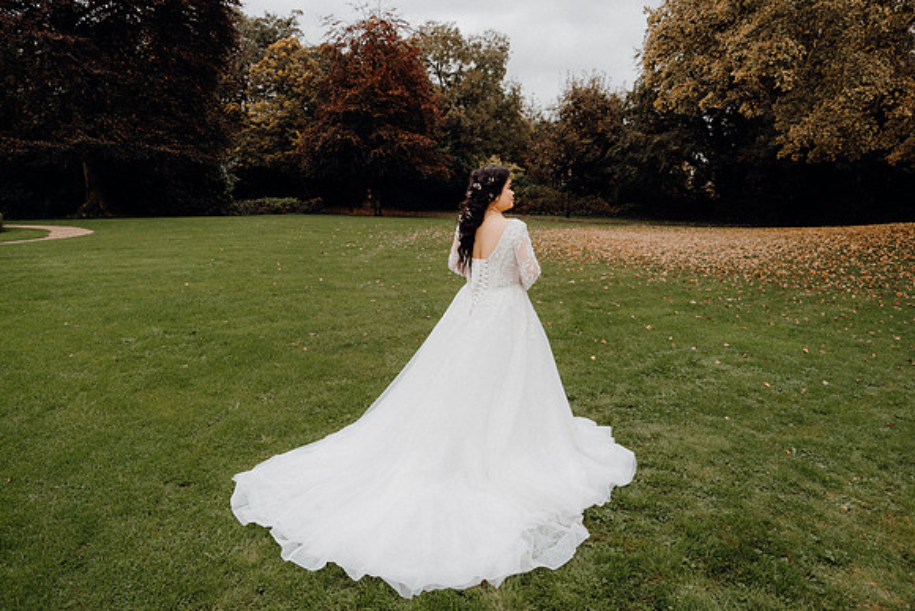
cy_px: 306
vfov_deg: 53.2
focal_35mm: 24
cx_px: 458
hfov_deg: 73.7
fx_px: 610
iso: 400
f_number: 3.5
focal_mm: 24
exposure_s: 1/160
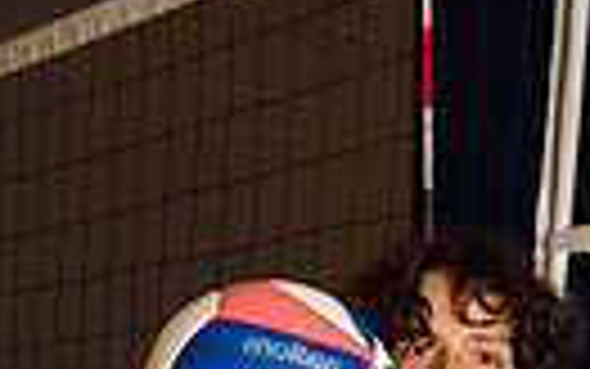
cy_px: 950
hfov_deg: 13.8
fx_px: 2429
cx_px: 441
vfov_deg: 7.9
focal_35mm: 151
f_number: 7.1
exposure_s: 1/200
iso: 200
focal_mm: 43
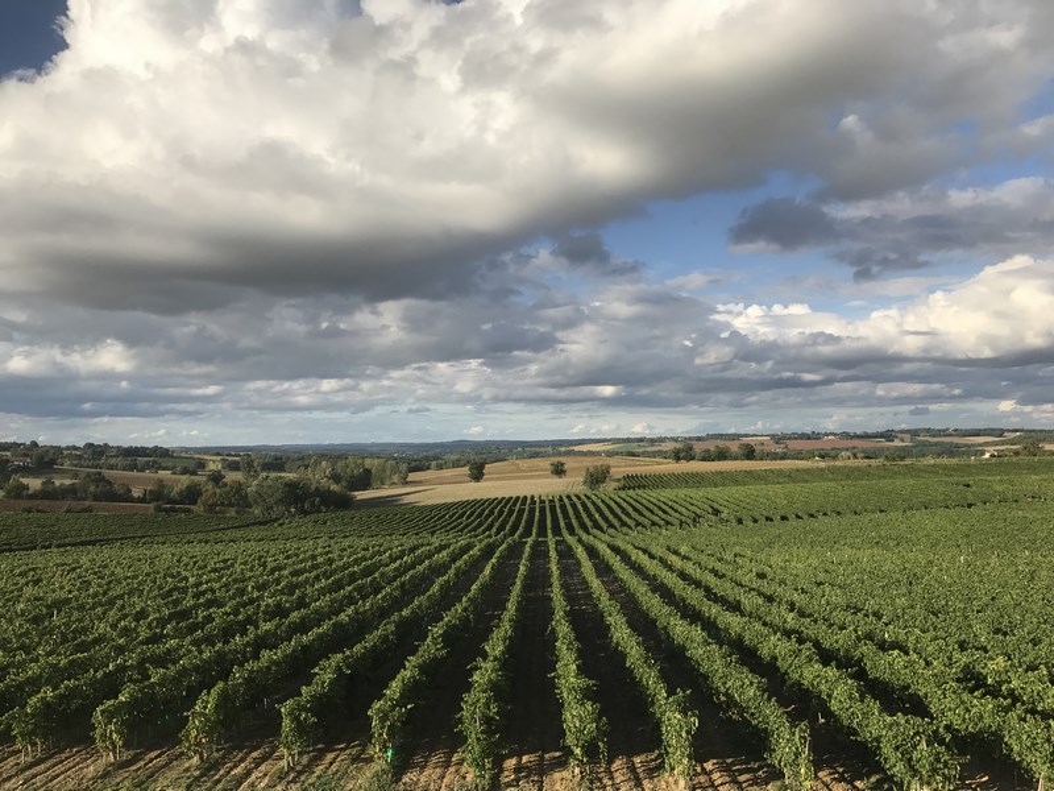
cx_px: 527
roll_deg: +1.3
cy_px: 396
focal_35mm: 28
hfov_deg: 63.4
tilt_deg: +2.9
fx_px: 853
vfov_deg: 49.7
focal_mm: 3.99
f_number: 1.8
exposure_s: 1/2907
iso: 20
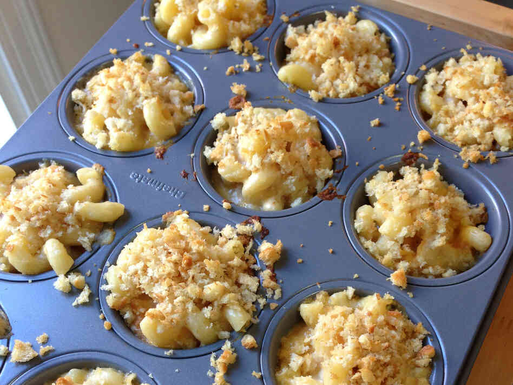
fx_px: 489
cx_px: 256
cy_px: 192
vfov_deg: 42.9
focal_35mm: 33
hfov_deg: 55.4
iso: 80
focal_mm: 4.13
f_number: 2.4
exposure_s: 1/20
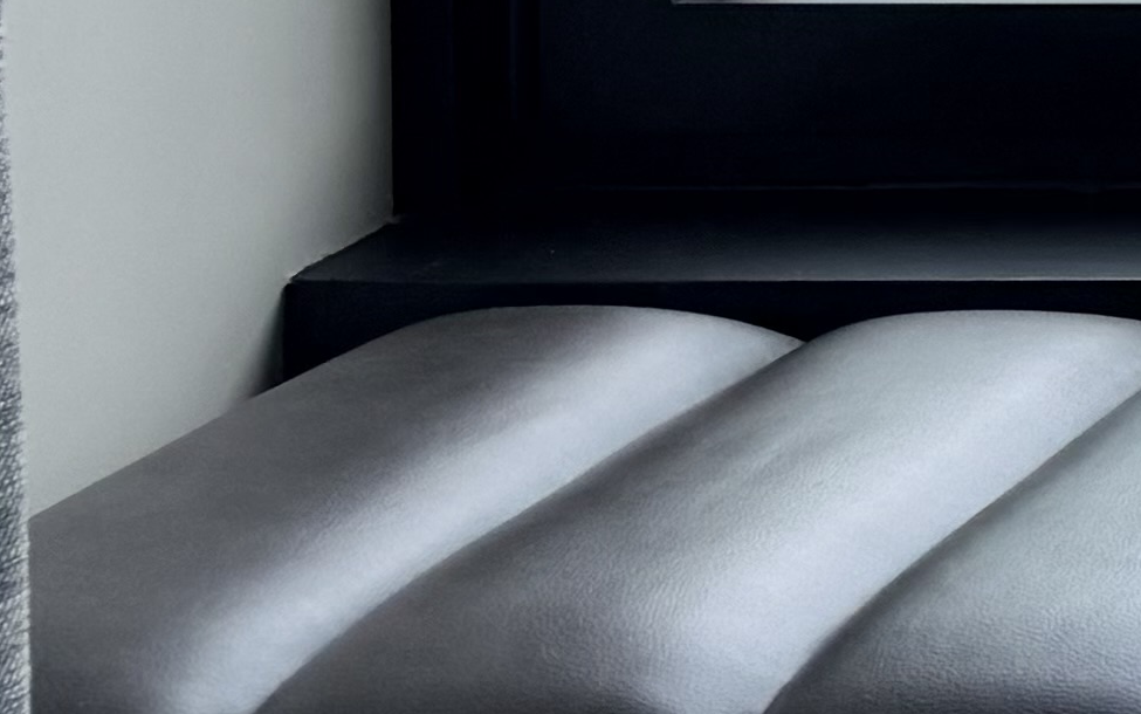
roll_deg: +0.2
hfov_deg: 10.7
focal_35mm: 149
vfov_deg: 8.0
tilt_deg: -1.4
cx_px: 3185
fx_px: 4635
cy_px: -1082
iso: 100
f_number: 1.78
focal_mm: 6.76
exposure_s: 1/840
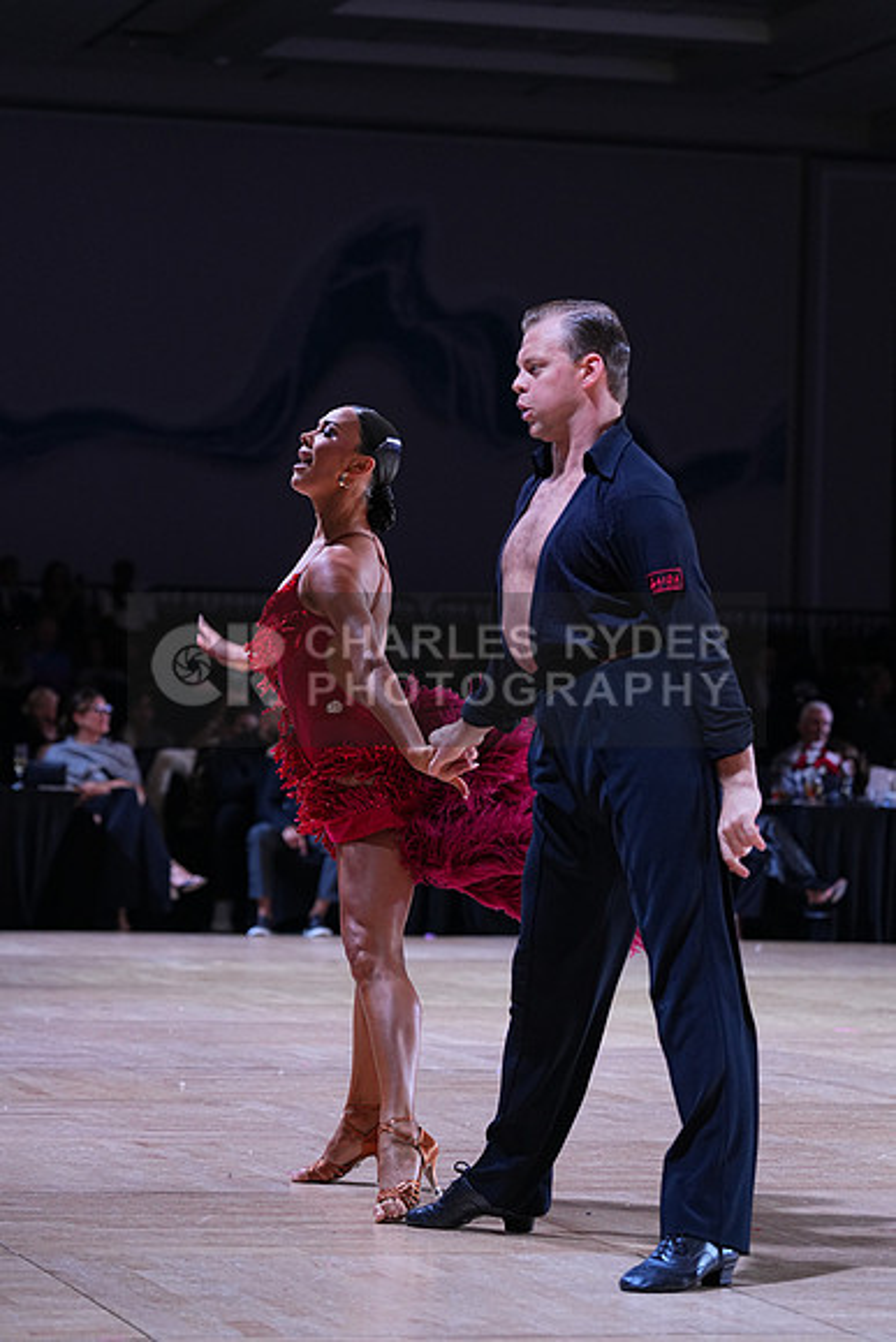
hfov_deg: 11.4
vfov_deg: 17.1
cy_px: 671
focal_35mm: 120
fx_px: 4477
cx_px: 448
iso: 1250
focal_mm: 120
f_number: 4
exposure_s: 1/400
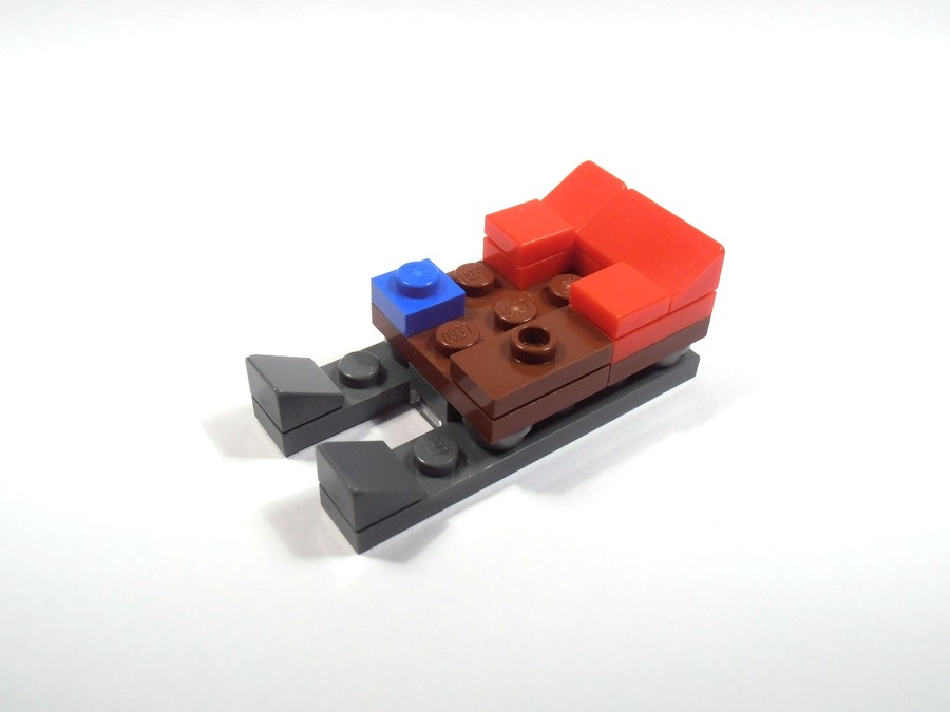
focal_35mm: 37
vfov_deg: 38.7
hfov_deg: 50.1
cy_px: 356
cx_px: 475
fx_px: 1015
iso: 80
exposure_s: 1/50
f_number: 3.9
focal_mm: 6.61
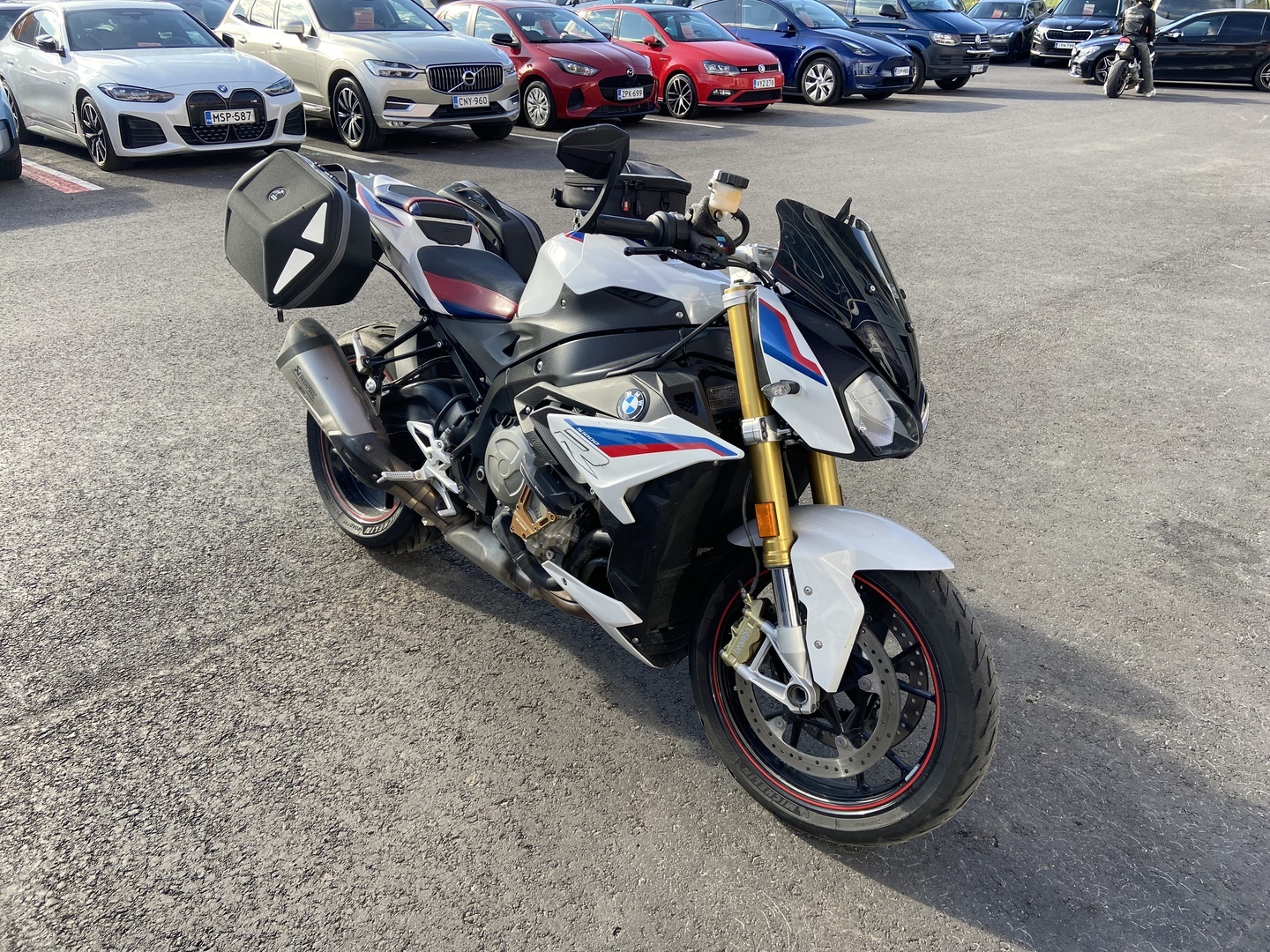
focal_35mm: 26
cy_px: 476
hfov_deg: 67.3
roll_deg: +0.1
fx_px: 954
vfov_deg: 53.1
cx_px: 635
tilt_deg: -27.7
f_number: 1.8
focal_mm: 4.25
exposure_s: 1/527
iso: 32
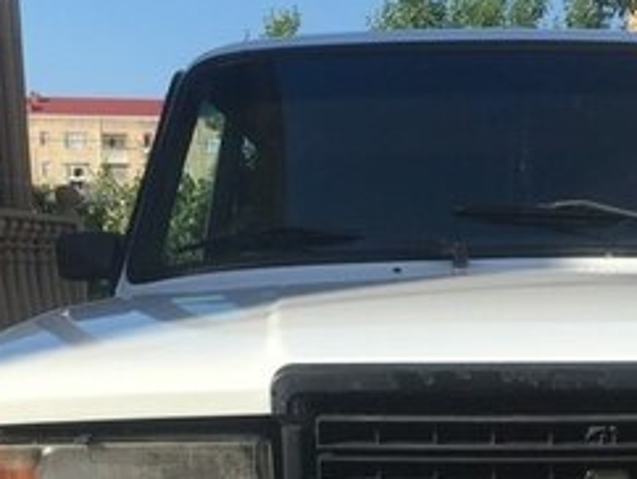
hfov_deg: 24.2
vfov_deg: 17.7
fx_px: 1455
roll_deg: -0.4
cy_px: 591
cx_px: 540
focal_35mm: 79
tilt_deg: -9.9
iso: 25
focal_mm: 4.15
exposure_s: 1/1099
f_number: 2.2
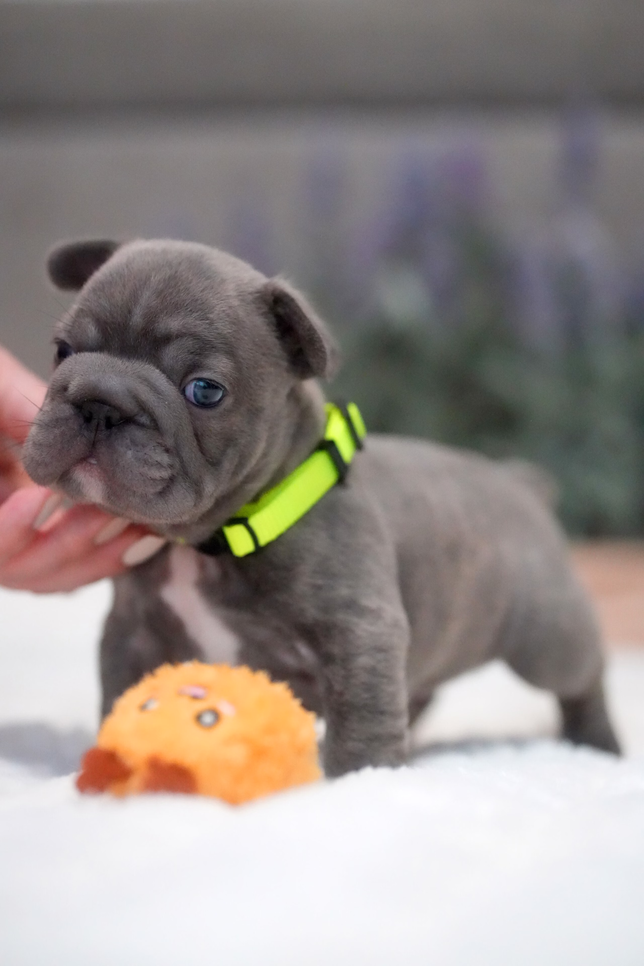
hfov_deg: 16.1
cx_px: 322
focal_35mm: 85
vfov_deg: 23.9
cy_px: 483
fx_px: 2281
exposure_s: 1/500
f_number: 3.2
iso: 12800
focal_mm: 85
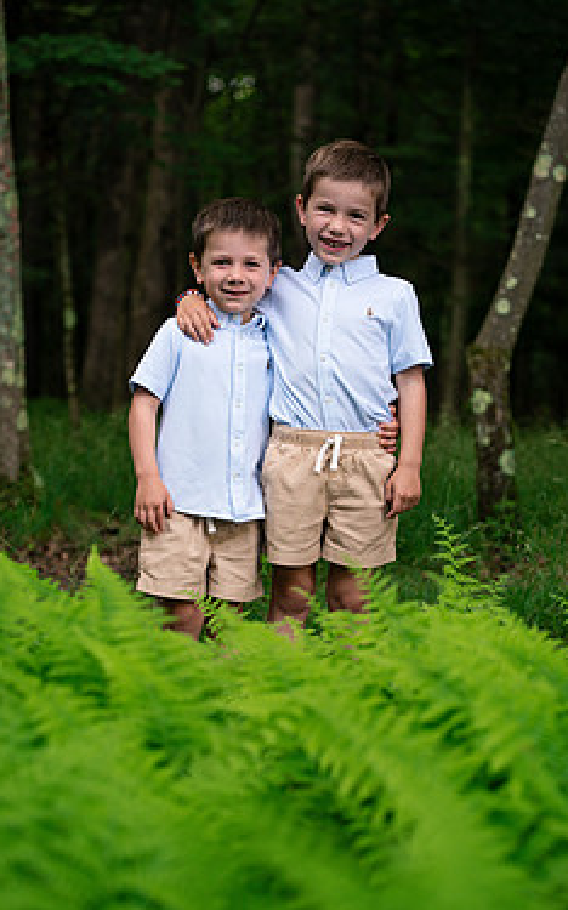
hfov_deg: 12.6
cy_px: 527
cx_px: 277
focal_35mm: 104
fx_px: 2579
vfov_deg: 20.0
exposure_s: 1/200
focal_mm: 85
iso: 200
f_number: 4
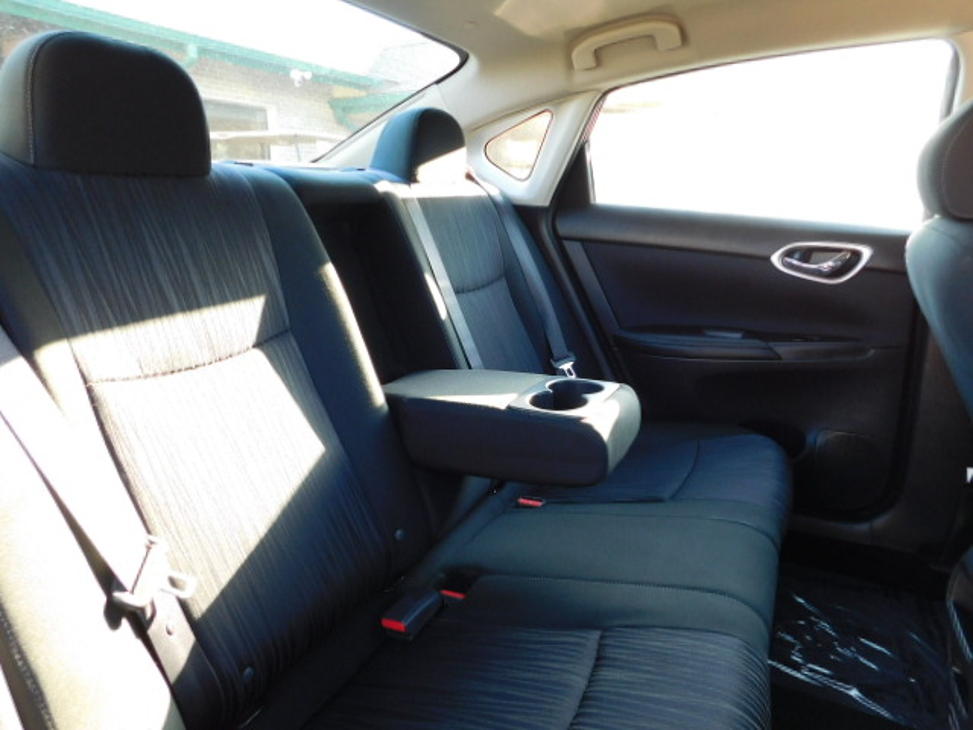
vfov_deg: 58.9
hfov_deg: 73.9
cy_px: 365
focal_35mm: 23
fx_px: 646
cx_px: 486
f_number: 3
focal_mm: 4
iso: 125
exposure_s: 1/30
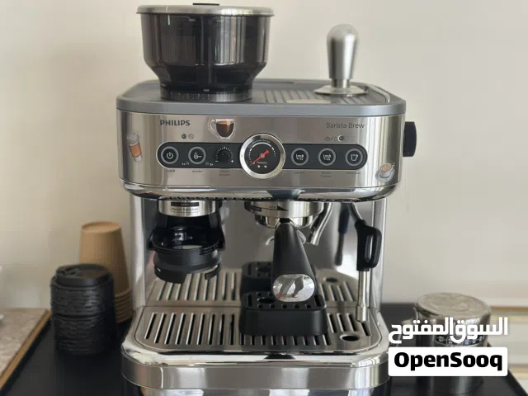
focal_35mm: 48
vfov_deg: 30.3
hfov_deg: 39.7
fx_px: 732
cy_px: 198
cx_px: 264
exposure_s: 1/117
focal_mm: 6.86
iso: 125
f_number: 1.78
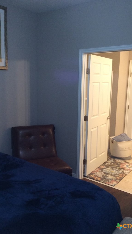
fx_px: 218
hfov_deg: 33.7
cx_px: 61
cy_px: 117
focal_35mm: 35
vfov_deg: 56.6
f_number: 2.4
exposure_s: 1/24
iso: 80
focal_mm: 3.3
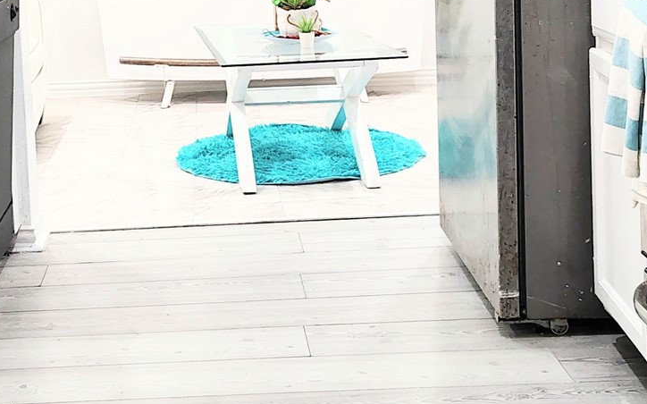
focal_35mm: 72
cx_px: 174
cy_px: -13
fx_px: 1269
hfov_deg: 28.2
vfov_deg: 17.6
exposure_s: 1/120
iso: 670
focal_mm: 5.56
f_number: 1.8
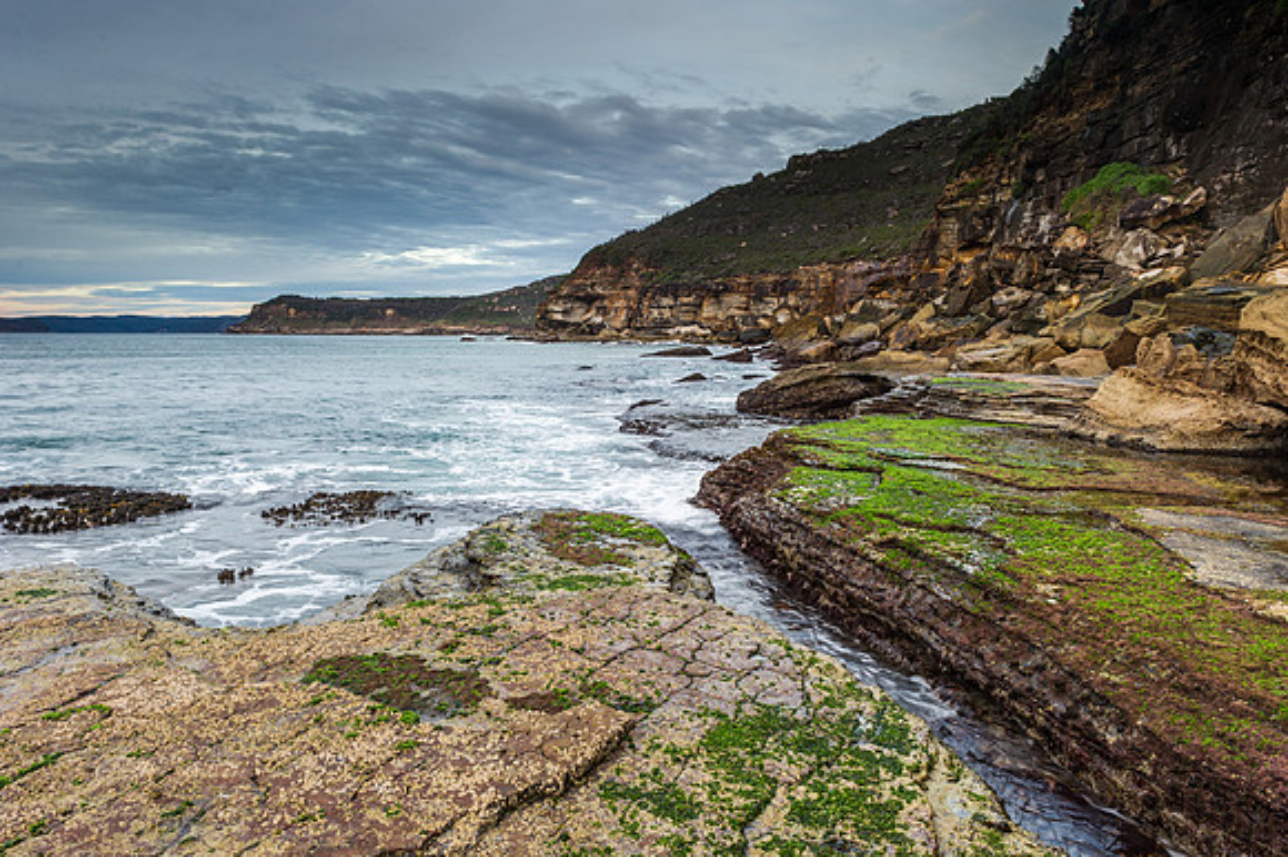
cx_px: 644
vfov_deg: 50.8
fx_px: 903
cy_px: 428
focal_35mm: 25
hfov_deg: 71.0
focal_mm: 24
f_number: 11
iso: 100
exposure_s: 1/6
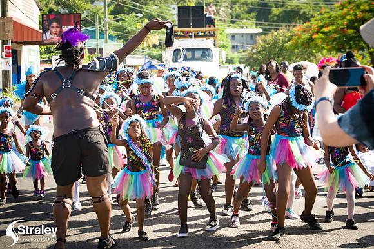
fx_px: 851
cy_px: 124
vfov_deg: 16.6
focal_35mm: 82
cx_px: 187
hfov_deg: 24.8
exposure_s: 1/200
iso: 100
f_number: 7.1
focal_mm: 82
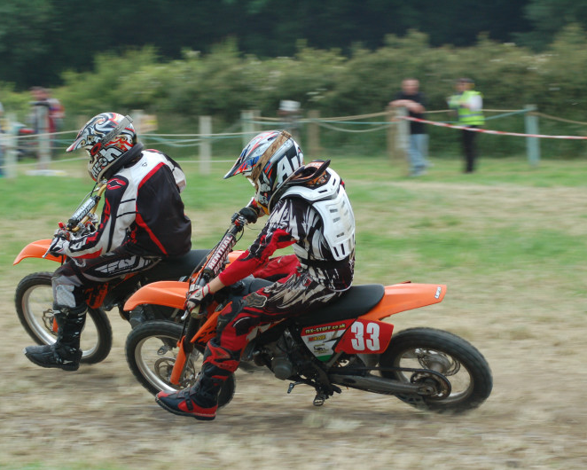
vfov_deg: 9.1
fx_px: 2954
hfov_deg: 11.3
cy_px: 235
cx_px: 254
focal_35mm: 170
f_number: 5.6
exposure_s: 1/250
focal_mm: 100
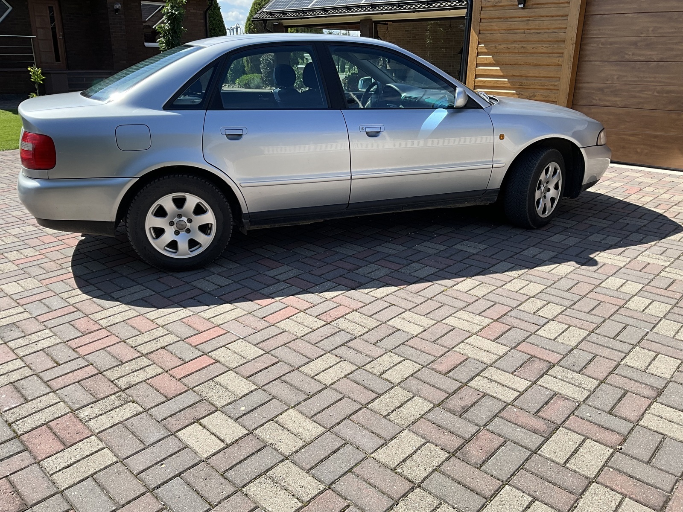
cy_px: 256
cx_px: 342
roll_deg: -0.9
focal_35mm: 29
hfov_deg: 61.7
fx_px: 572
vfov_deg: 48.2
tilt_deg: -19.2
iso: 25
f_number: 1.8
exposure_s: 1/1144
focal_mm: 3
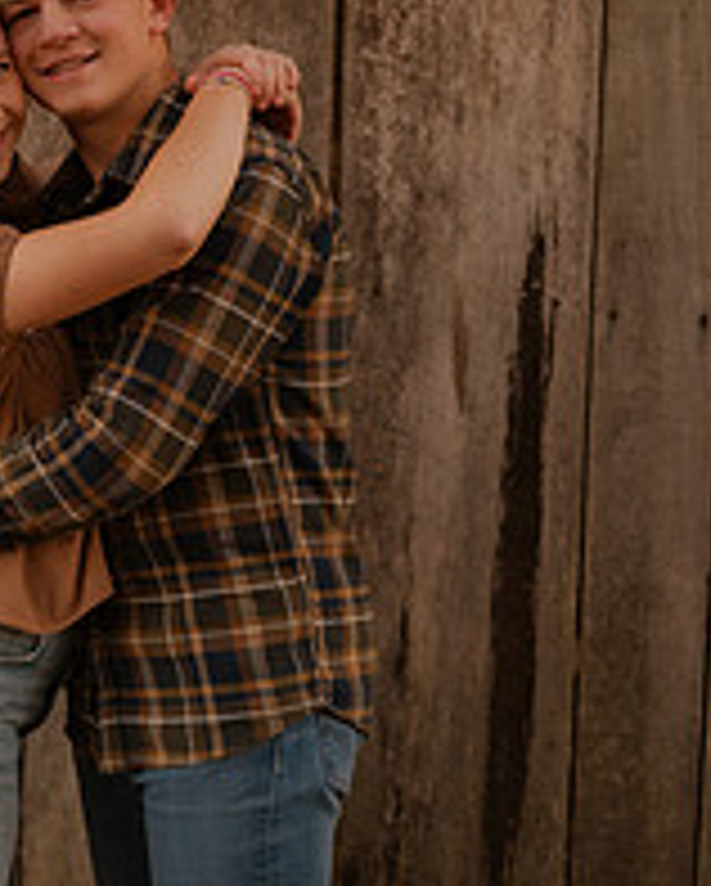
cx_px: 47
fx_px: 2810
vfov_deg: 17.9
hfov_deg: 14.3
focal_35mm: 107
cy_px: 571
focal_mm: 50
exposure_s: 1/125
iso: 360
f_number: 1.8
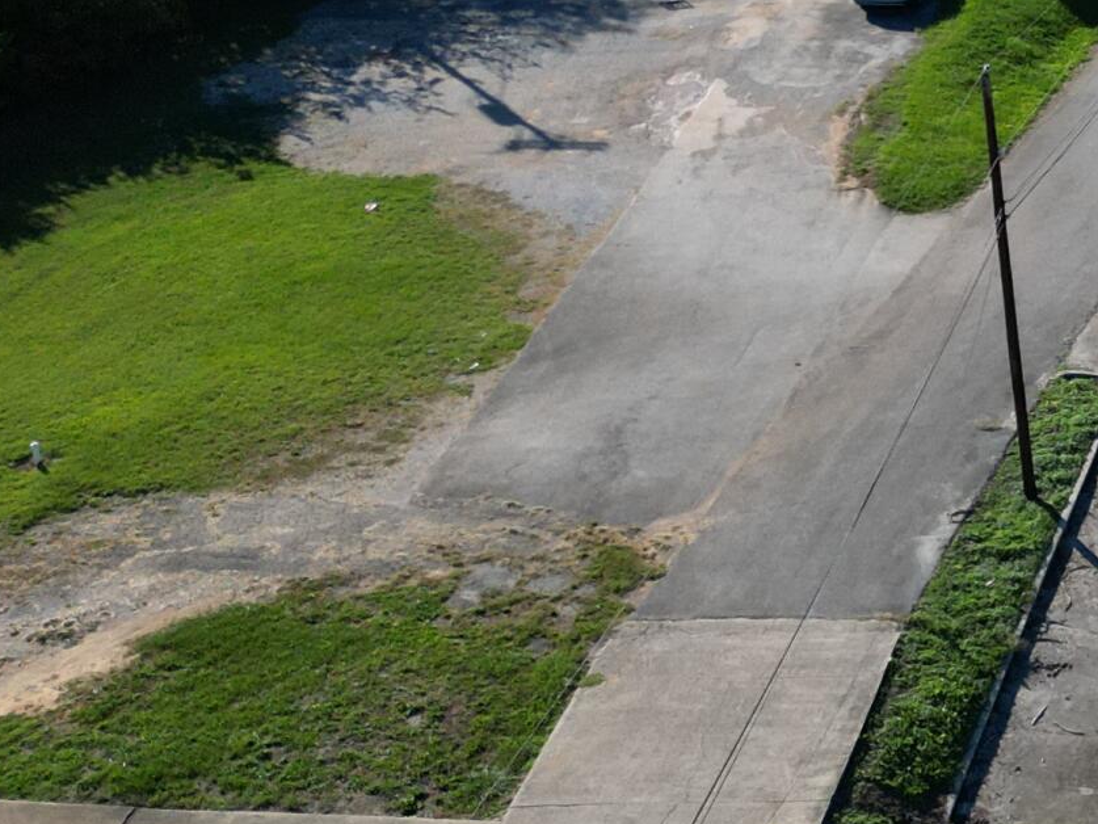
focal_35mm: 86
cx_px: 1703
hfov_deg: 19.5
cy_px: 89
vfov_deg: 16.9
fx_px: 2728
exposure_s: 1/4000
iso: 200
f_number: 1.7
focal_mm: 6.72
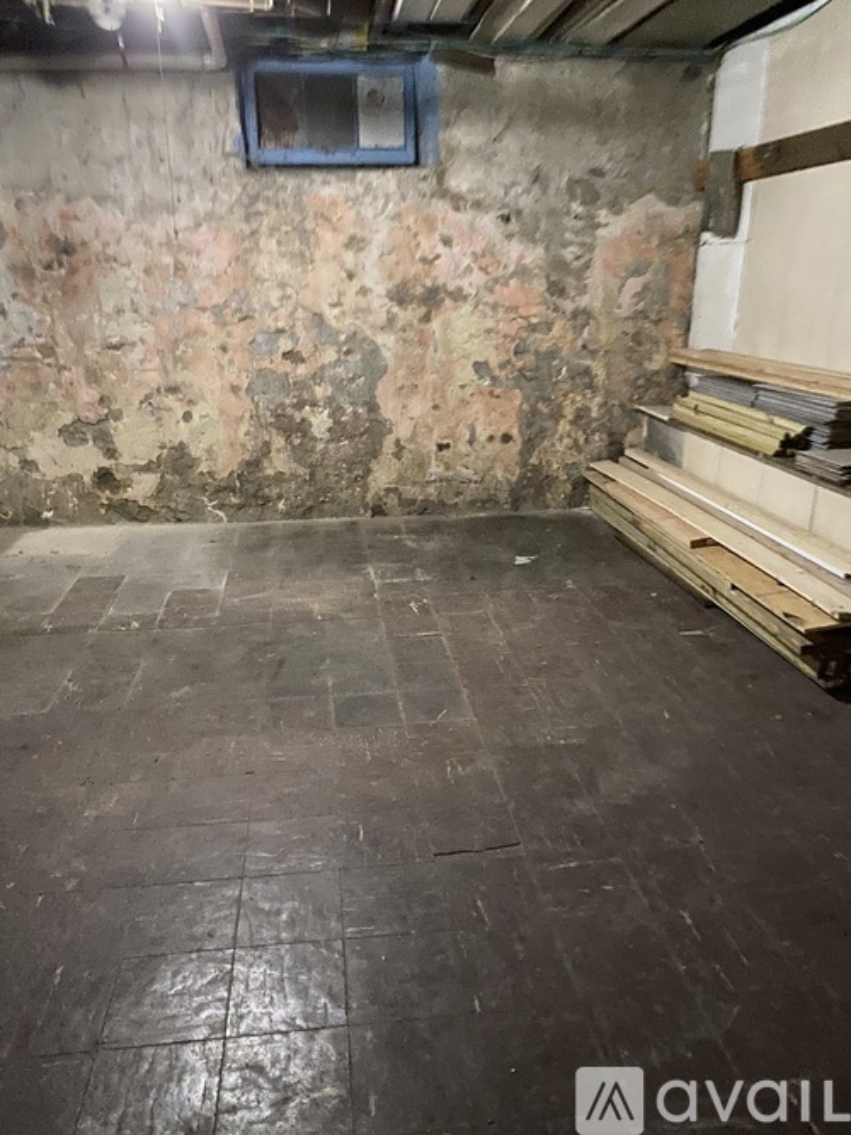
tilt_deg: -14.2
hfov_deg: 53.0
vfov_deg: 67.3
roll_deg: -1.9
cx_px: 426
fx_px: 853
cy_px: 568
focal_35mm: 26
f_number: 1.8
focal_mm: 4.25
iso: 500
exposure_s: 1/13
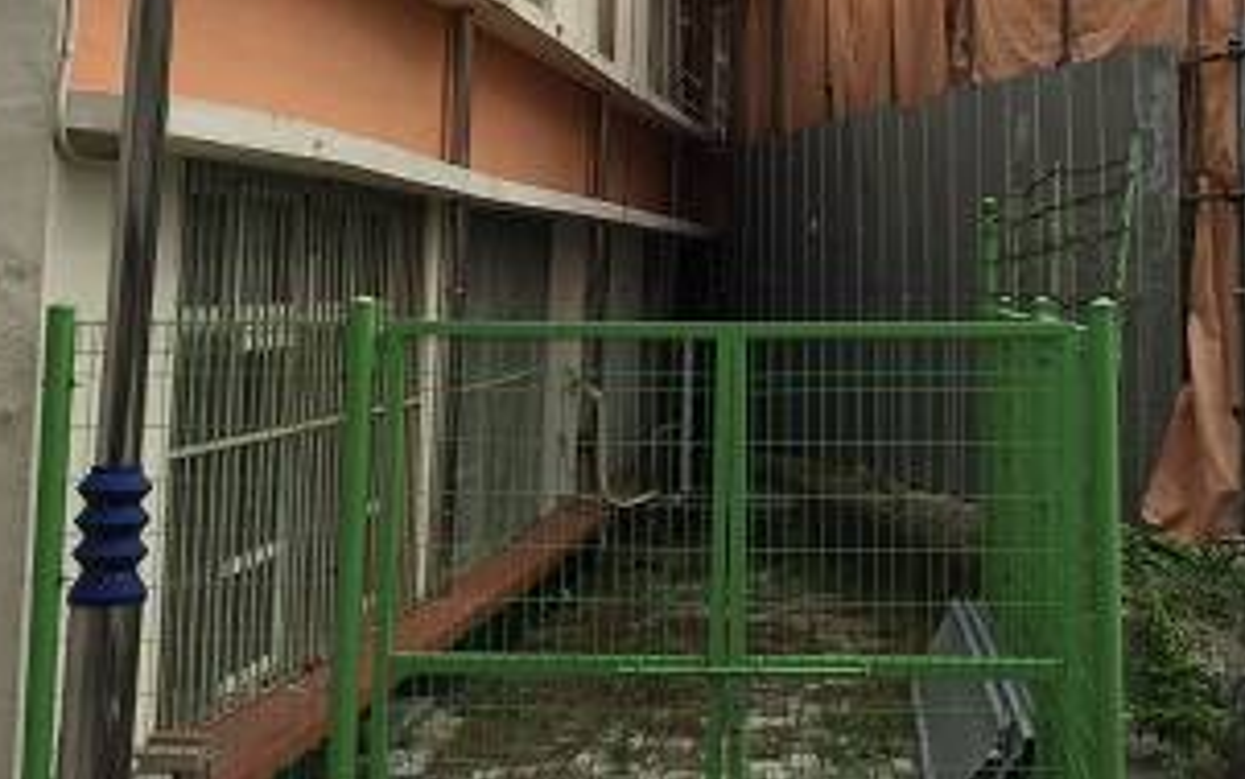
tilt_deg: +5.3
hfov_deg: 35.7
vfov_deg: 22.7
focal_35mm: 56
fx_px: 1901
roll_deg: -1.5
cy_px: 120
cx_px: 878
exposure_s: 1/1068
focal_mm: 4.15
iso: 32
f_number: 2.2
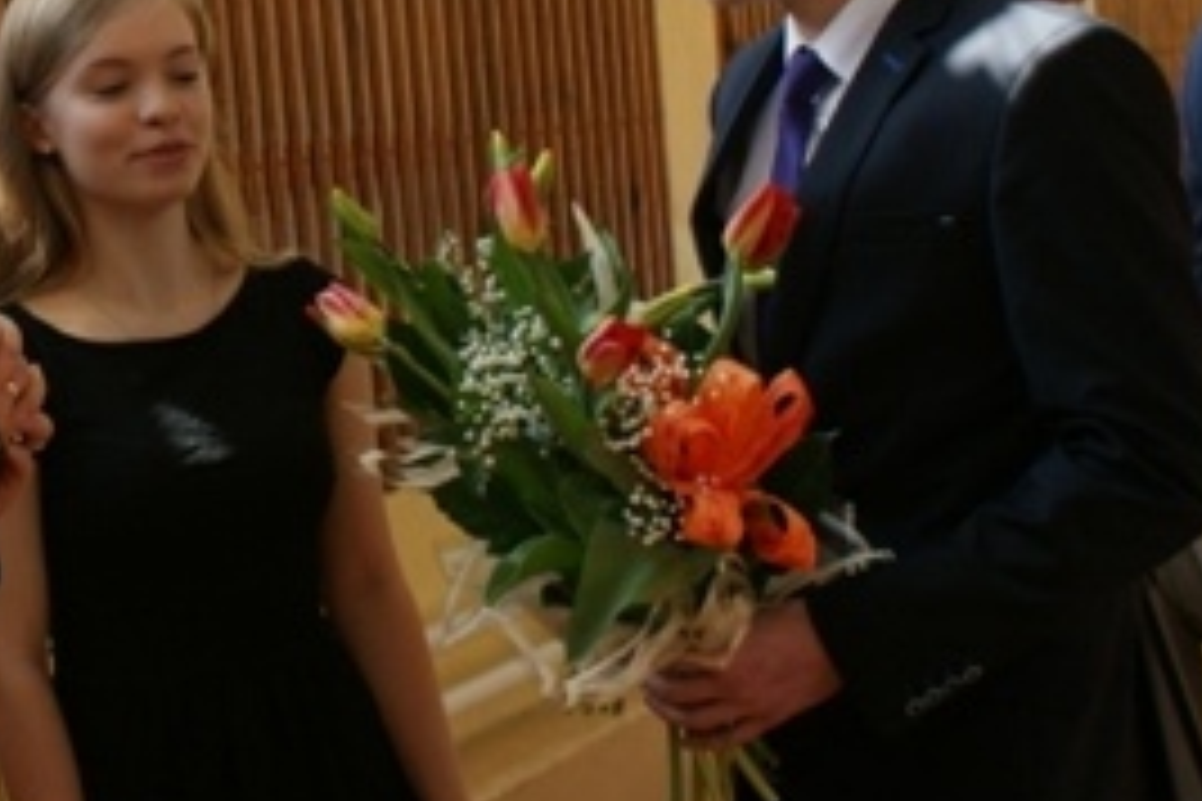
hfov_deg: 18.3
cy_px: 94
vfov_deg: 12.6
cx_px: -68
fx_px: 3606
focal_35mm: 108
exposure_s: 1/60
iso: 100
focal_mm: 30
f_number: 5
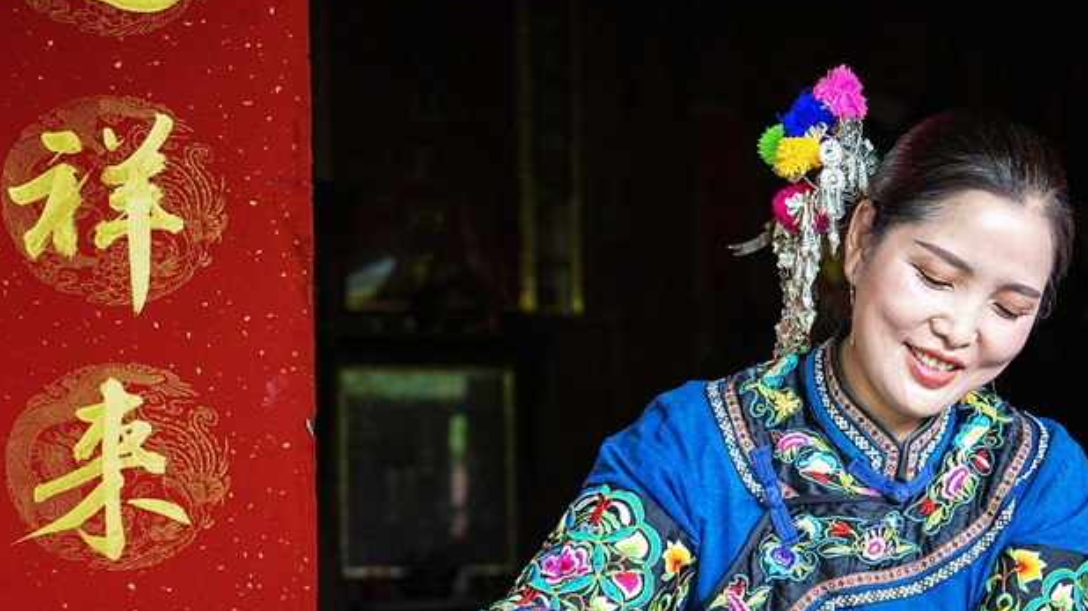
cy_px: 482
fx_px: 2249
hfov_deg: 26.8
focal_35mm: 78
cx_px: 820
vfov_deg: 15.4
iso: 320
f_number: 3.5
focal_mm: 46
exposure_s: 1/100
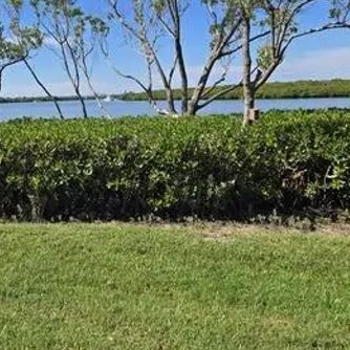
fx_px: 446
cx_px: 85
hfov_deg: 41.5
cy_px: 108
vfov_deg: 42.1
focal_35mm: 39
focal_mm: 5.4
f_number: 1.8
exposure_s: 1/1834
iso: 25
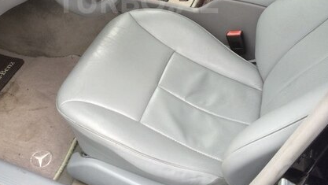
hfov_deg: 41.2
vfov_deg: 23.0
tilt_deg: -36.0
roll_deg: +0.1
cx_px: 138
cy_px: 1
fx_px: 435
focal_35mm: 50
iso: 32
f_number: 2.2
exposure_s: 1/50
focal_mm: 4.15
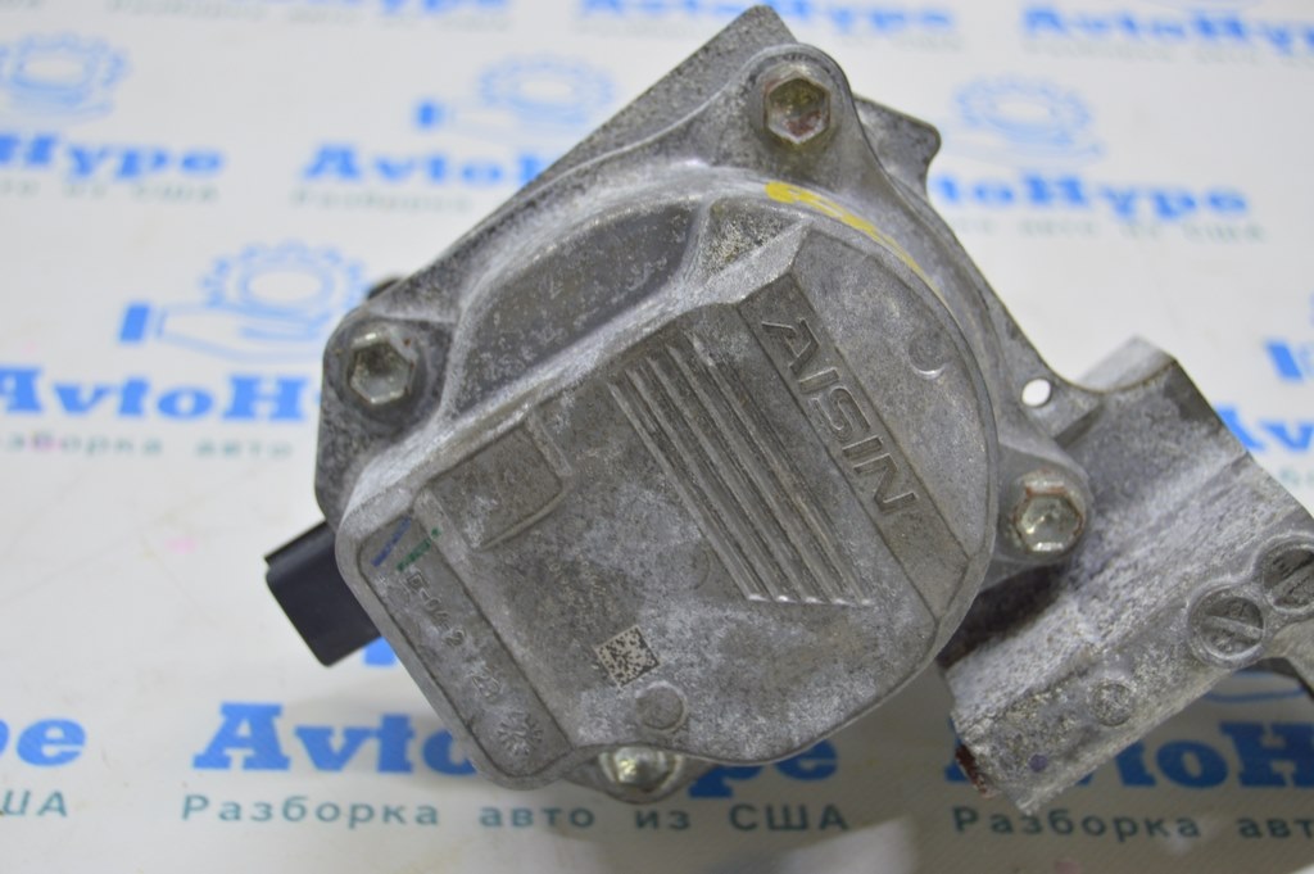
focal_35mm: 63
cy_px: 437
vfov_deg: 21.5
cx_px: 657
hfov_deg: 31.9
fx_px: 2298
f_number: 5.6
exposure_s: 1/20
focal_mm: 42
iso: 400
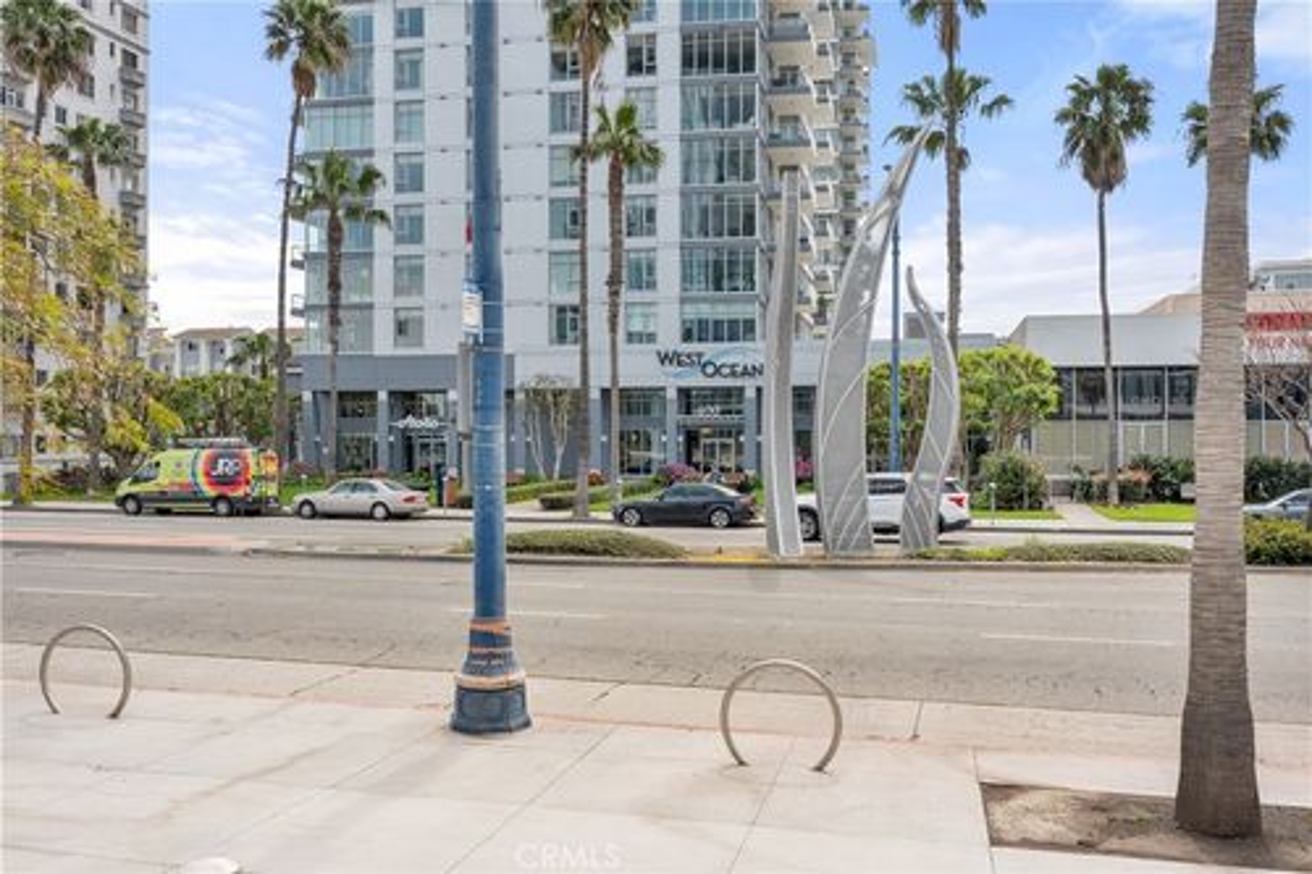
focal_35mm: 35
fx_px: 1275
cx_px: 656
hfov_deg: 54.5
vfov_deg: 37.8
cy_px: 437
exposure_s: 1/500
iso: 250
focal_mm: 35
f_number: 8
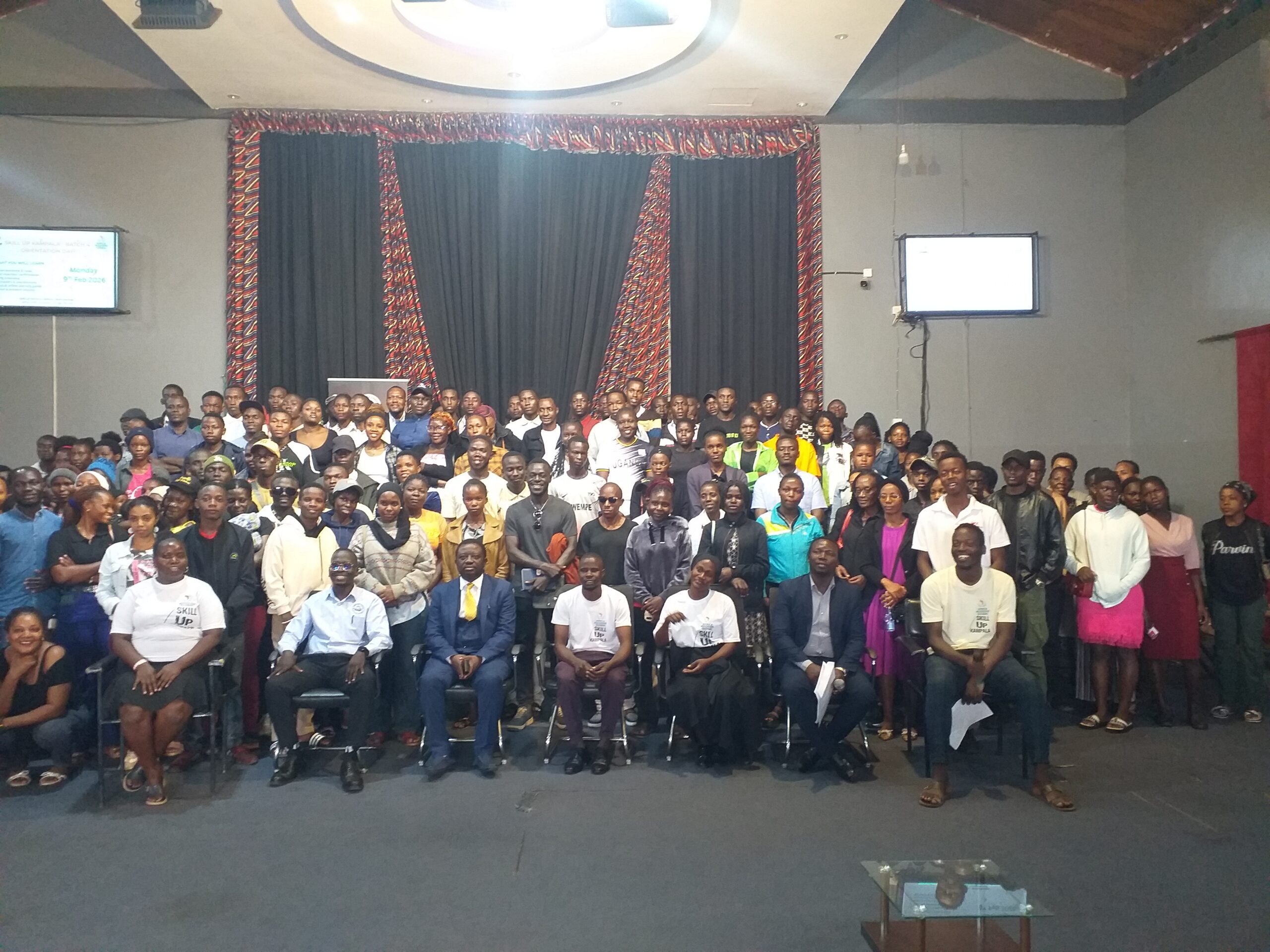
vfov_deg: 53.1
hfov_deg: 67.3
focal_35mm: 26
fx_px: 954
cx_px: 635
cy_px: 476
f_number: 1.9
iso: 250
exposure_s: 1/33
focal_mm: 3.6
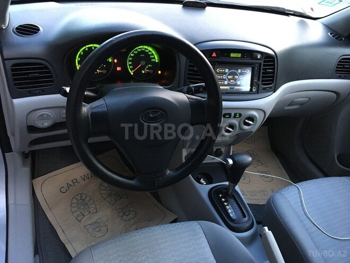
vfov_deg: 48.2
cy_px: 132
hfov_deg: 61.7
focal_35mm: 29
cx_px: 175
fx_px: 293
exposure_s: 1/17
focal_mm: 4.15
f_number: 2.2
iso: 200
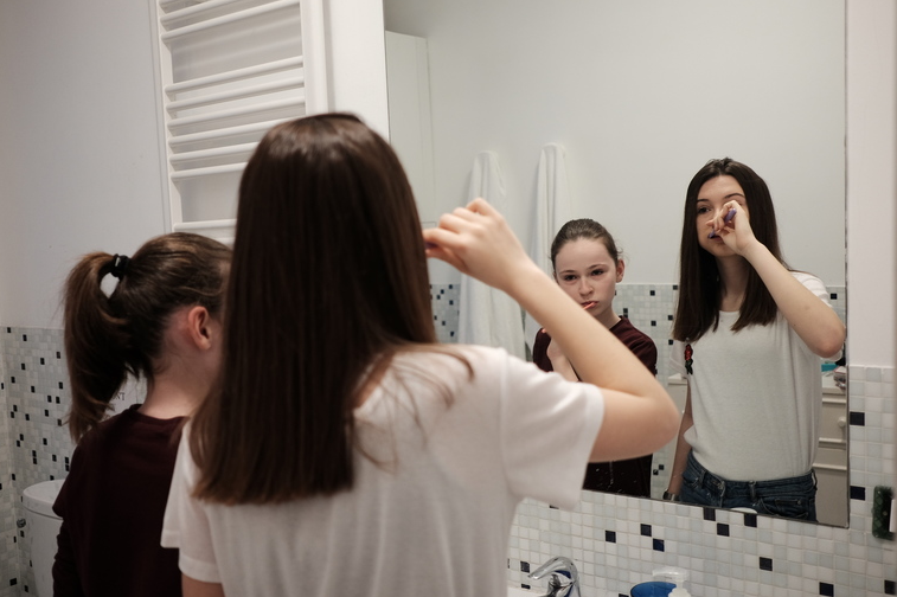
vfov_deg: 35.9
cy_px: 313
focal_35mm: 37
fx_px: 921
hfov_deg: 51.9
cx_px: 433
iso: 400
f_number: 2
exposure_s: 1/15
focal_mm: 23
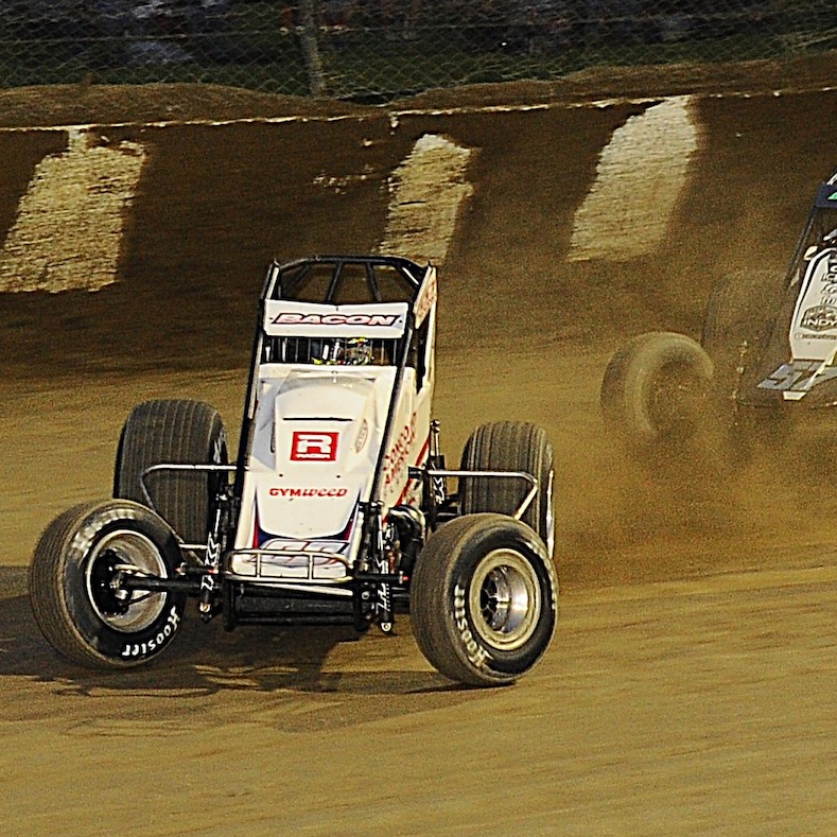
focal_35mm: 84
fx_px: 2298
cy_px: 417
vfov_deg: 20.6
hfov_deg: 20.6
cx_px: 527
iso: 1600
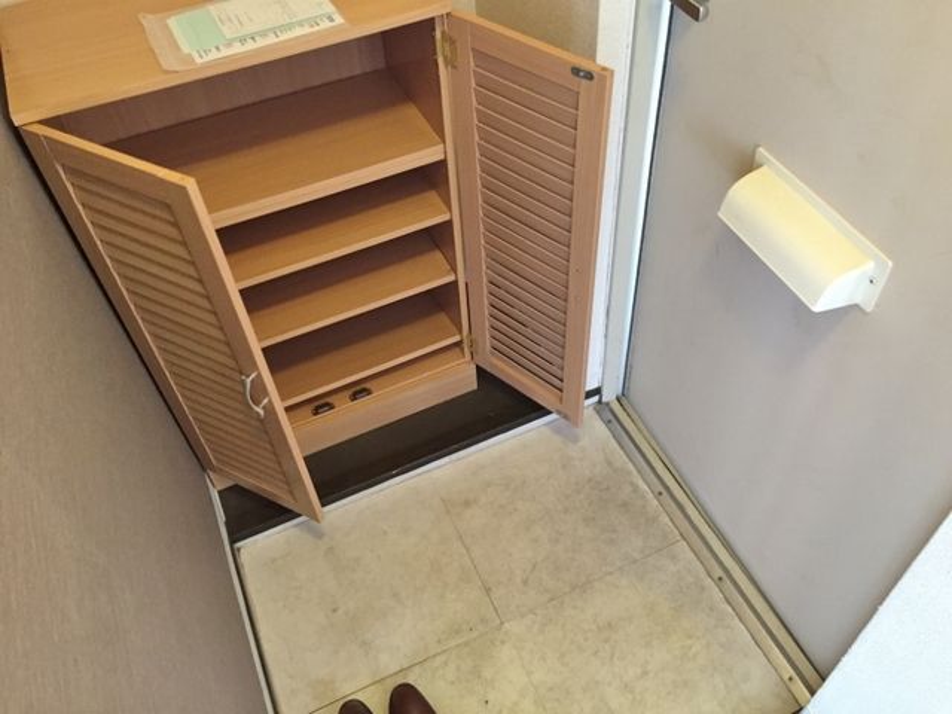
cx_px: 476
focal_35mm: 29
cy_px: 357
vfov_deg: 48.2
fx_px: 798
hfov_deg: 61.7
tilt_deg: -49.1
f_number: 2.2
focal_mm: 4.15
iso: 250
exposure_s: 1/15
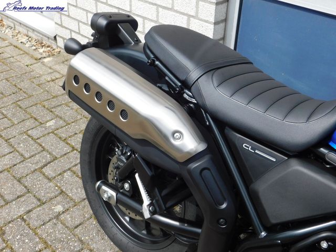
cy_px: 126
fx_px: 388
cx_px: 168
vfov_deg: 36.0
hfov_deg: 46.8
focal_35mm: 40
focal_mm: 7.1
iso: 125
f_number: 3.6
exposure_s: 1/640
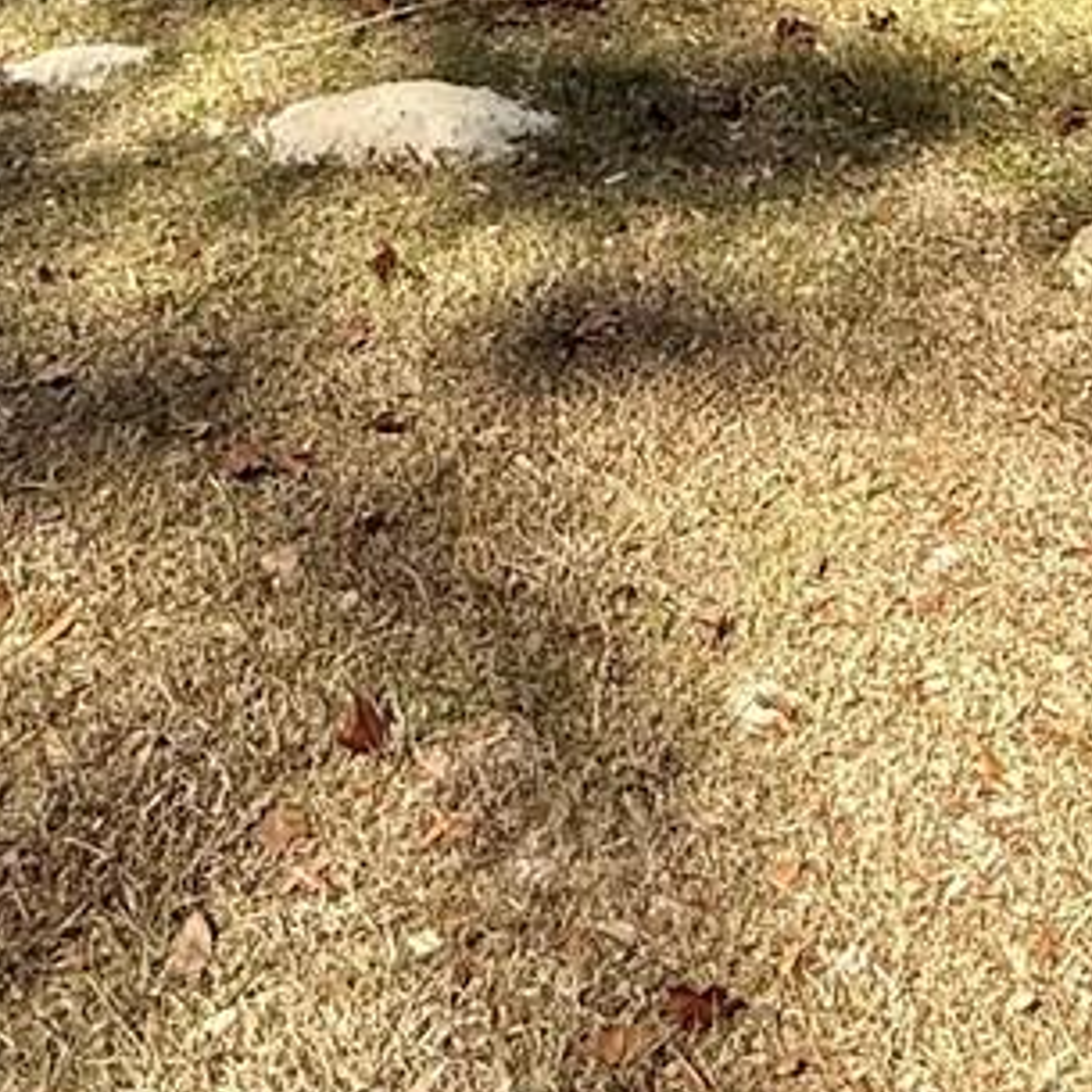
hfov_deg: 26.3
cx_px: 777
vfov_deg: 18.7
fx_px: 2320
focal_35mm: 65
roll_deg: -0.9
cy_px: -1006
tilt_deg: +9.0
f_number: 2.2
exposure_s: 1/1105
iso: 50
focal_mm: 2.22
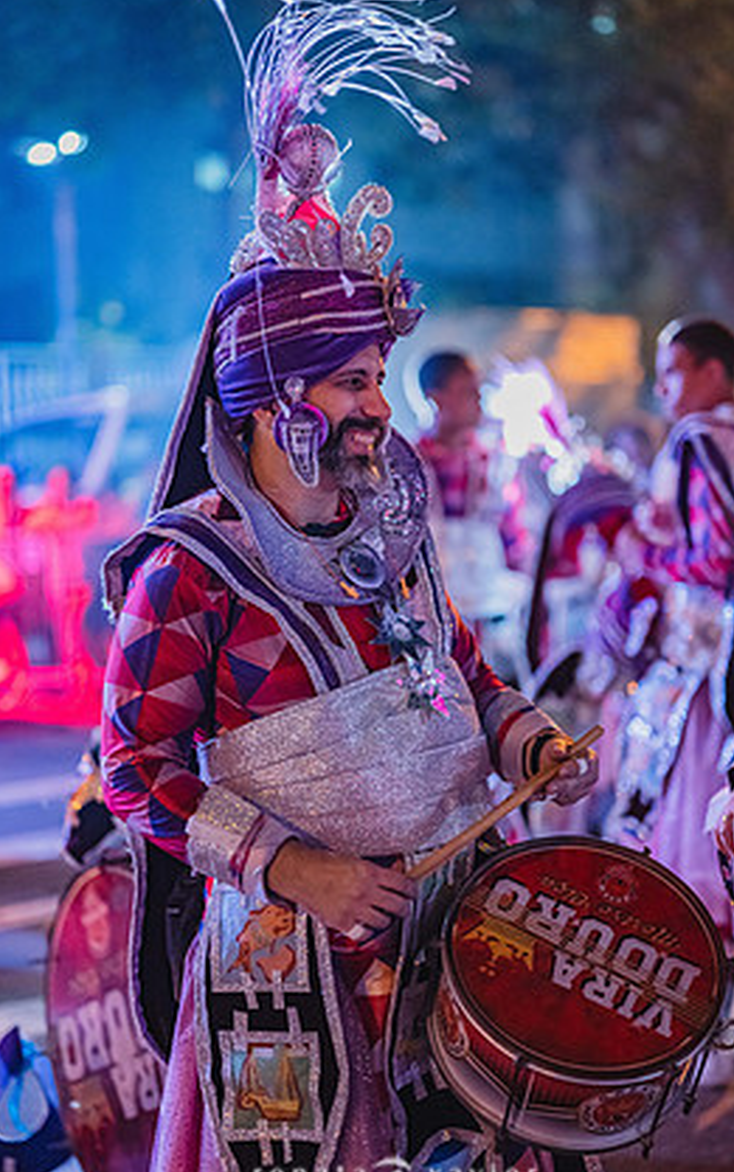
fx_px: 1759
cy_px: 593
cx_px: 391
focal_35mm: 55
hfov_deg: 23.6
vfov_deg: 36.9
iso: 3200
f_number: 1.3
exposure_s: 1/250
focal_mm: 50
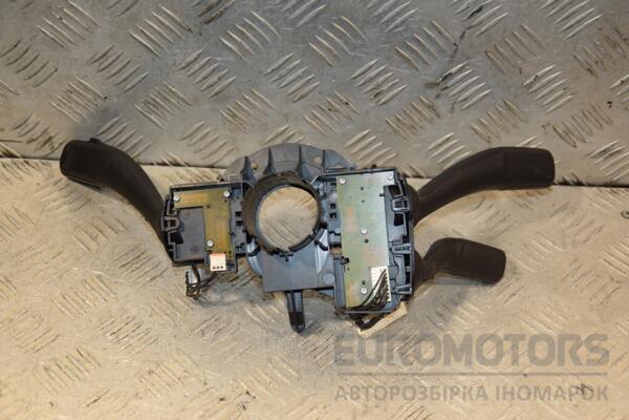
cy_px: 210
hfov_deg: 31.9
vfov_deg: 21.6
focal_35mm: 63
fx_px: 1101
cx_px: 314
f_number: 4.8
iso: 800
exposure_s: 1/200
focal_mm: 42
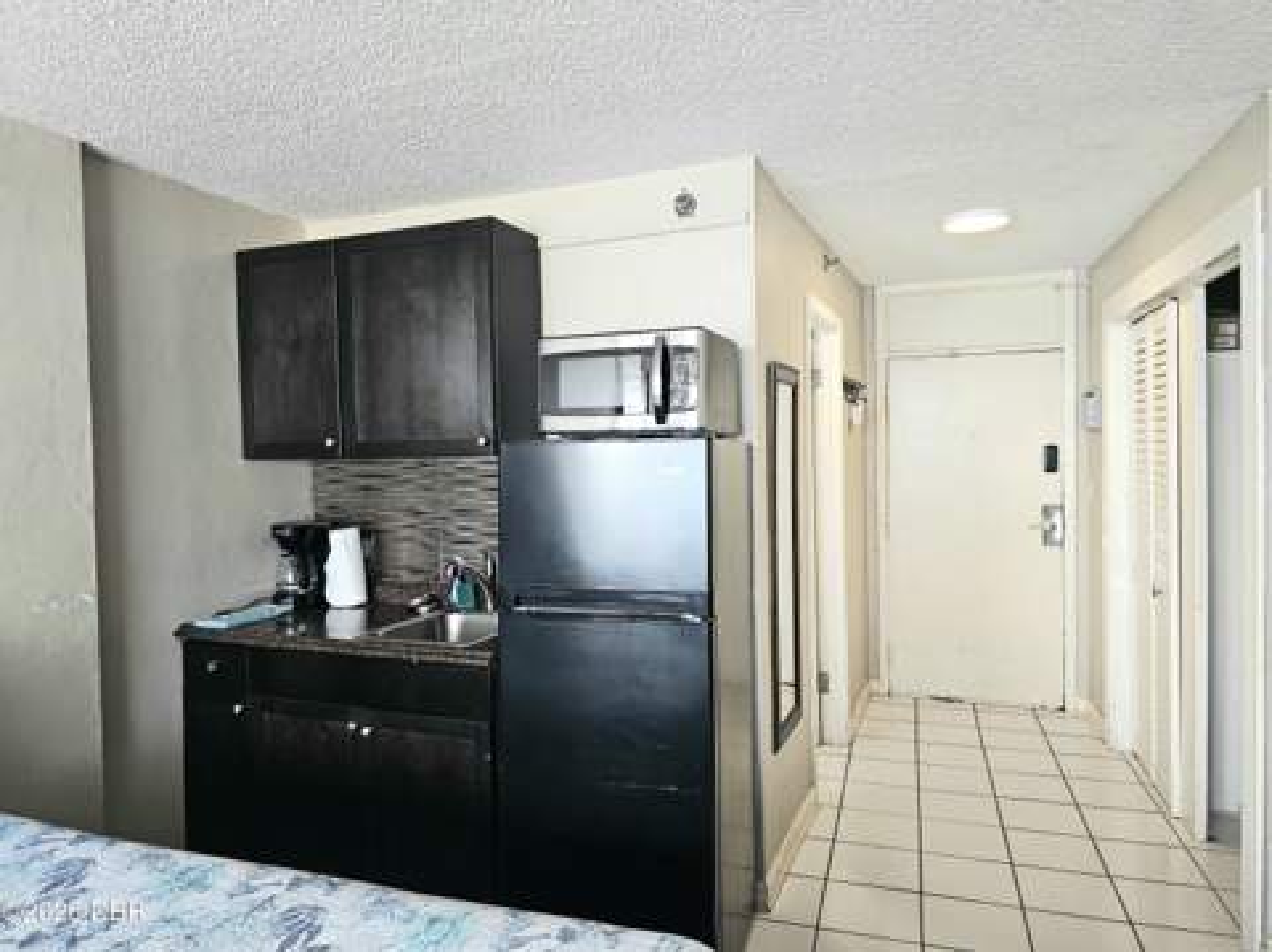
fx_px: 844
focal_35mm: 23
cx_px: 636
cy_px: 476
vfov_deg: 58.8
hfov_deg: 74.0
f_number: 1.7
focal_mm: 6.3
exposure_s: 1/120
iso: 160
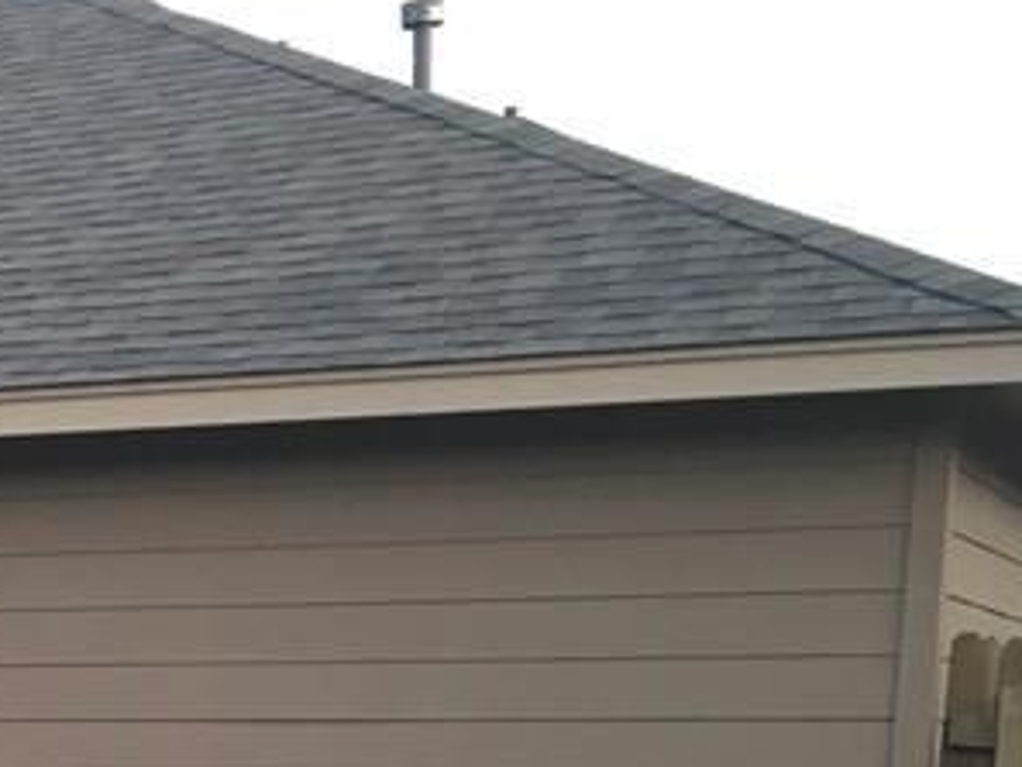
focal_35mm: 100
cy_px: 1218
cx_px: -382
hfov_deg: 18.1
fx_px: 2954
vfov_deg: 13.7
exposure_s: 1/33
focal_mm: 4.15
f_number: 2.2
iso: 25
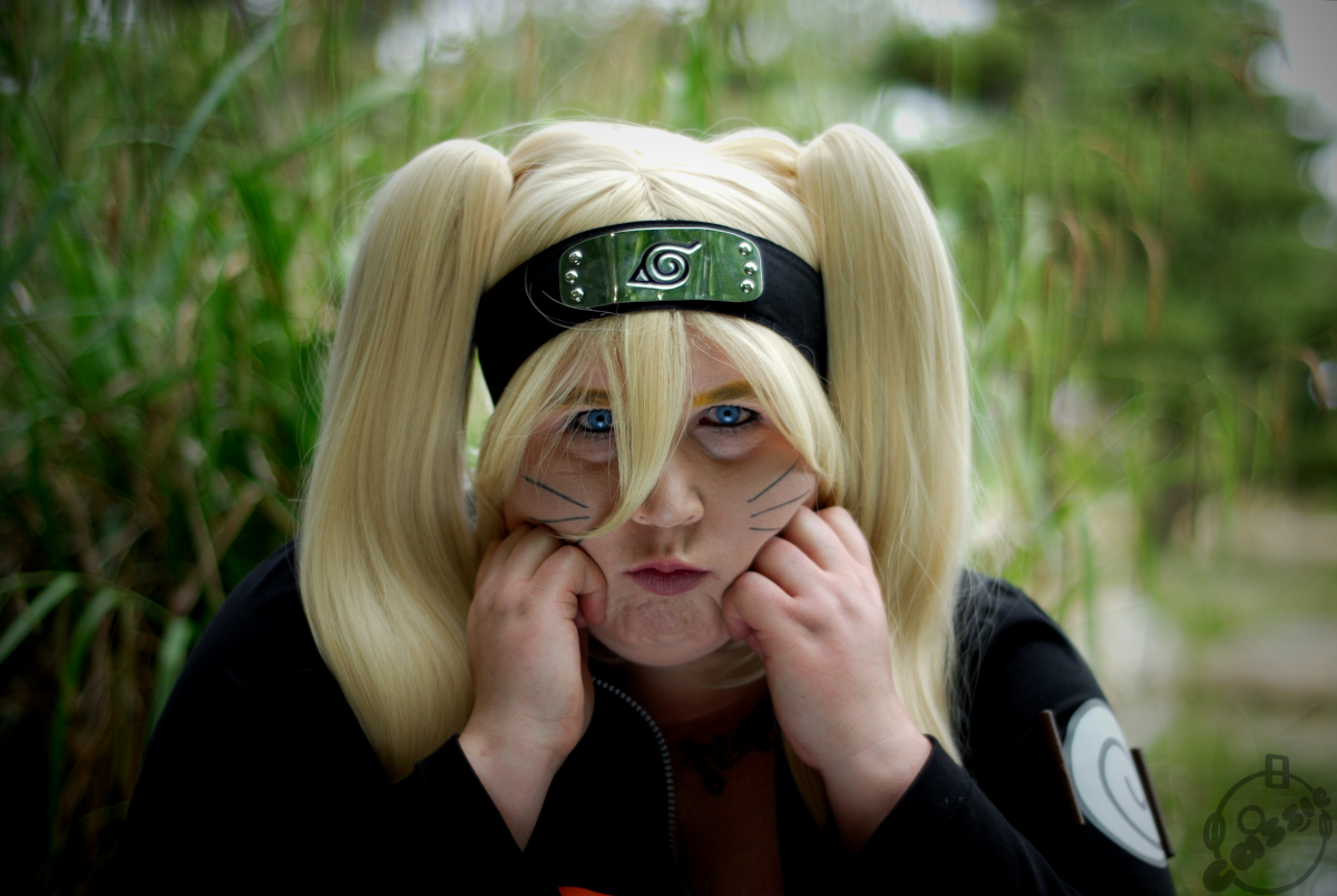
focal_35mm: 75
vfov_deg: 18.2
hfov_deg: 27.0
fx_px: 2789
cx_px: 668
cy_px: 448
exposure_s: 1/80
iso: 100
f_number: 1.8
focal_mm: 50
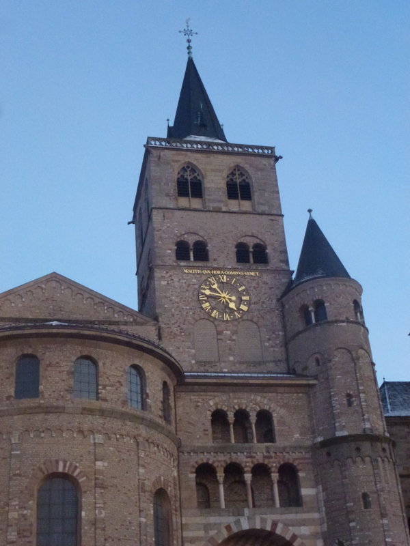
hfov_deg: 29.7
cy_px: 273
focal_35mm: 49
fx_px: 774
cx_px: 205
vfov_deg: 38.9
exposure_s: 1/40
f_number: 4.1
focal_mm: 8.7
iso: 800
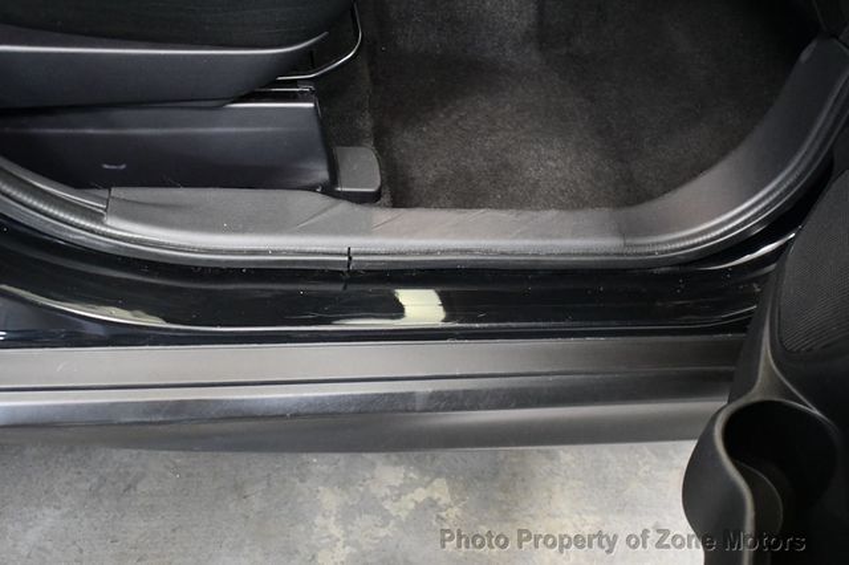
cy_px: 282
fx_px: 943
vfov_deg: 33.4
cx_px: 424
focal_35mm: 40
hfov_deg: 48.5
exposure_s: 1/60
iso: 6400
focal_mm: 27
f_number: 4
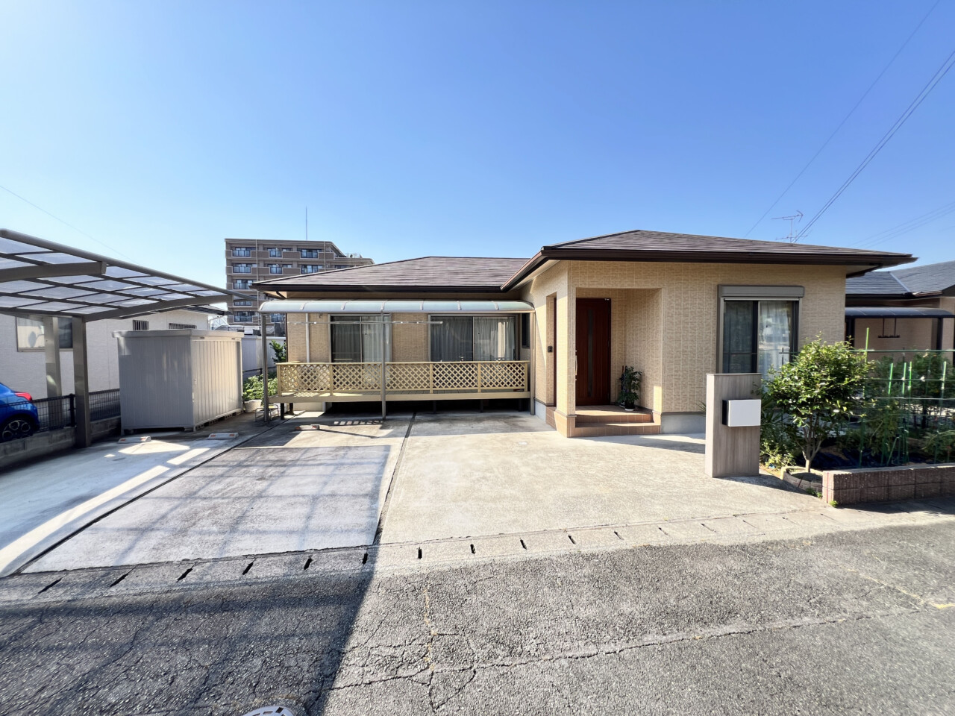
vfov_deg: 89.9
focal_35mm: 13
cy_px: 358
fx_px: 359
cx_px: 478
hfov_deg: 106.2
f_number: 1.8
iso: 32
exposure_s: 1/544
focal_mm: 1.57
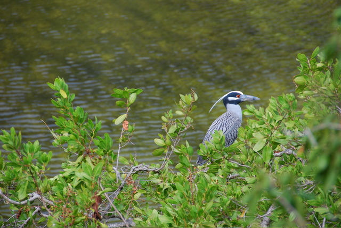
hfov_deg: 6.9
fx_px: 2846
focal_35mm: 300
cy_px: 114
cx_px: 170
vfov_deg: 4.6
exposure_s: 1/125
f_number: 5.6
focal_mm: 200
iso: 100
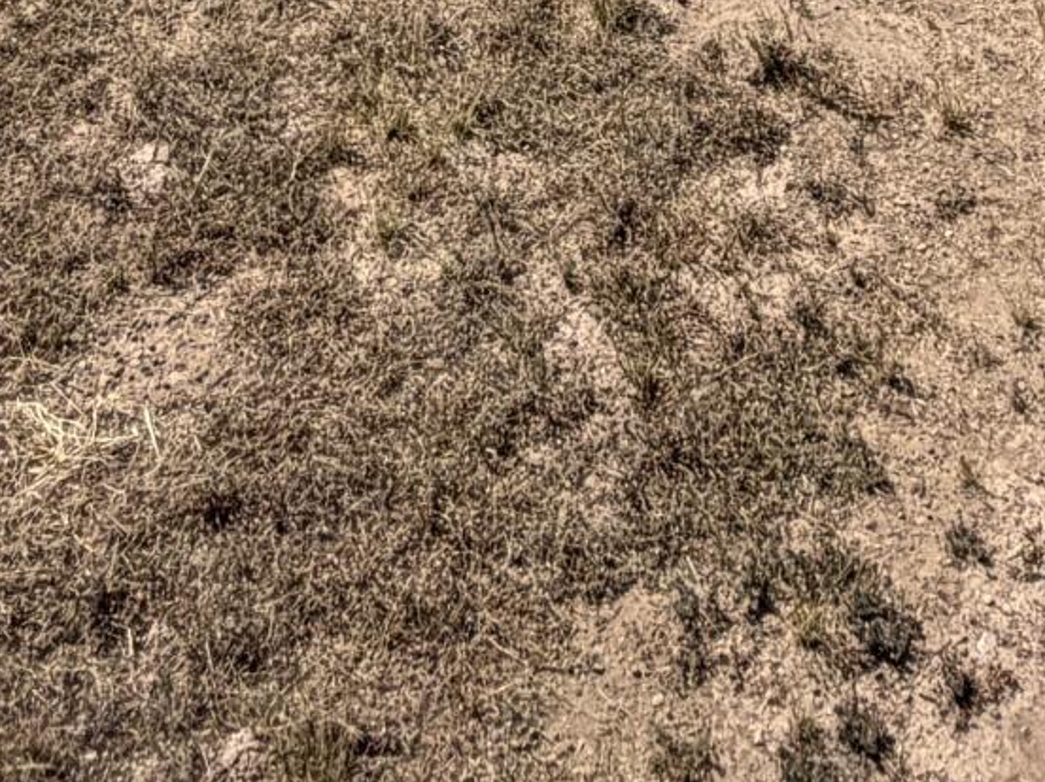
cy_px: -1060
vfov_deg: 14.0
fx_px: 2293
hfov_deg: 25.7
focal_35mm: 76
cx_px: 584
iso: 20
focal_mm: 2.22
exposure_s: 1/1167
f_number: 2.2
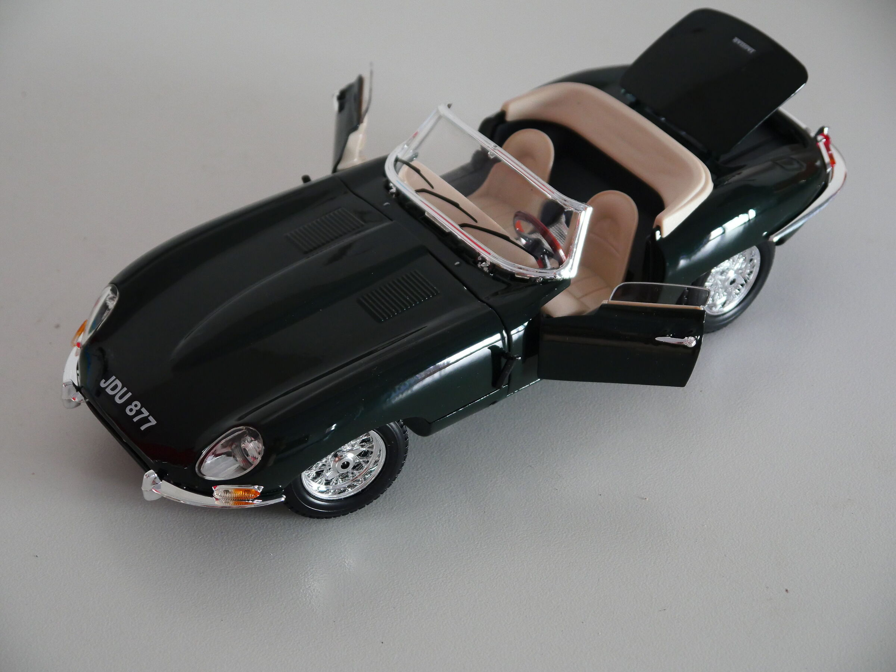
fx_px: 2174
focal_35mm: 84
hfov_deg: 23.3
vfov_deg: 17.6
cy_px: 336
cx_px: 448
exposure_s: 1/60
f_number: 5.6
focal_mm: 42
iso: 2000
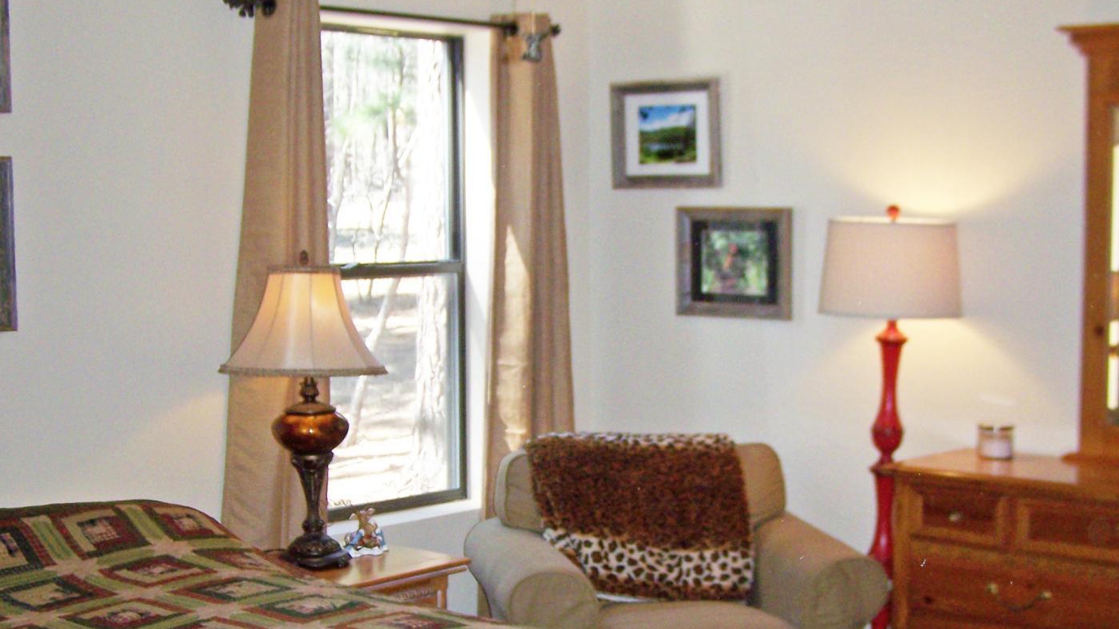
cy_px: 360
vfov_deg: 20.4
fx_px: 1751
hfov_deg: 35.4
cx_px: 586
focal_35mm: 59
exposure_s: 1/60
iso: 80
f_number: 2.8
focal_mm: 6.3
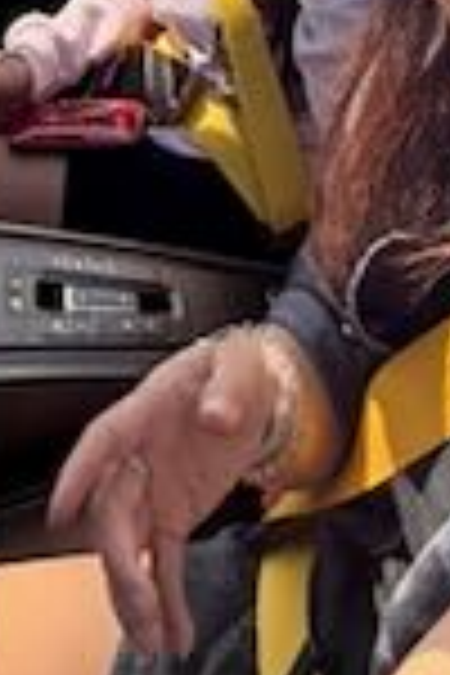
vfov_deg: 23.3
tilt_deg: -1.3
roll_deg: +1.2
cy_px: -428
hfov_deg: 21.9
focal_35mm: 62
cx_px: 225
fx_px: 1162
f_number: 2.2
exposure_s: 1/789
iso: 25
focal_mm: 2.22
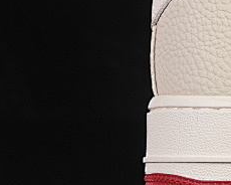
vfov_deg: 4.7
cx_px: 533
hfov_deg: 5.7
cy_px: -14
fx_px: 2263
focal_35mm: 331
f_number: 8
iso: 160
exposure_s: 1/80
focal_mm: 50
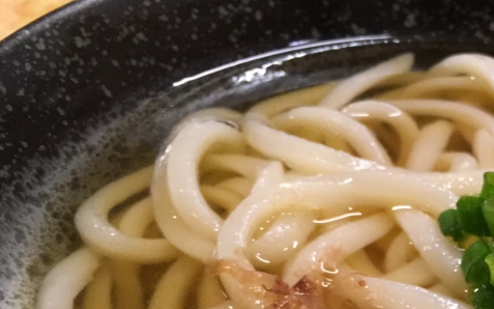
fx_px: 888
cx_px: 487
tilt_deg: -45.6
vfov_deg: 18.6
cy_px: 378
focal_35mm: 66
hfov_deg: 29.2
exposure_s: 1/30
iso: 200
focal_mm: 4.15
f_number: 2.2
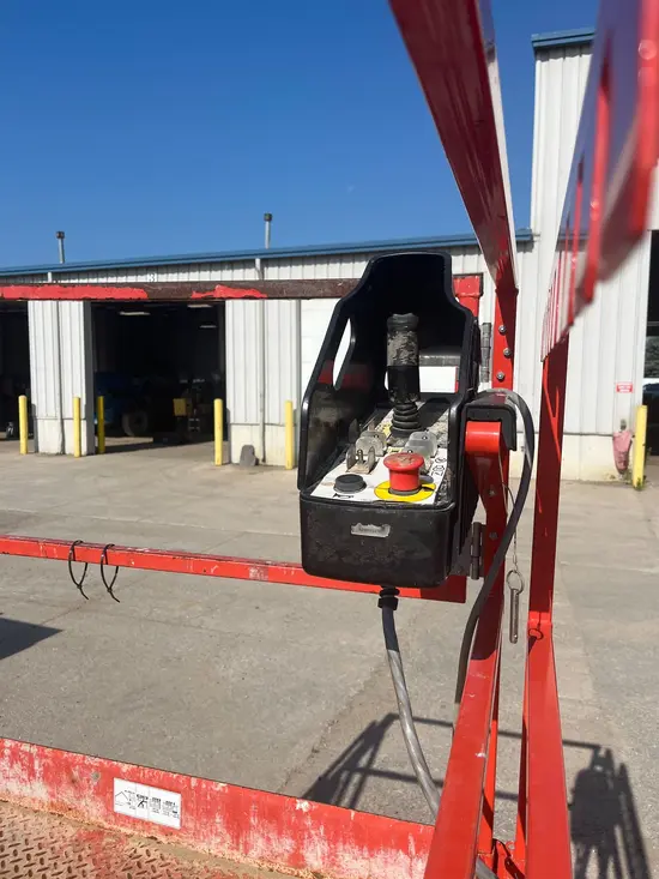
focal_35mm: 26
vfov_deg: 67.3
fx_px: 660
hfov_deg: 53.1
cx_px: 330
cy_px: 440
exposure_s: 1/5319
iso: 50
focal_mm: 5.1
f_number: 1.6
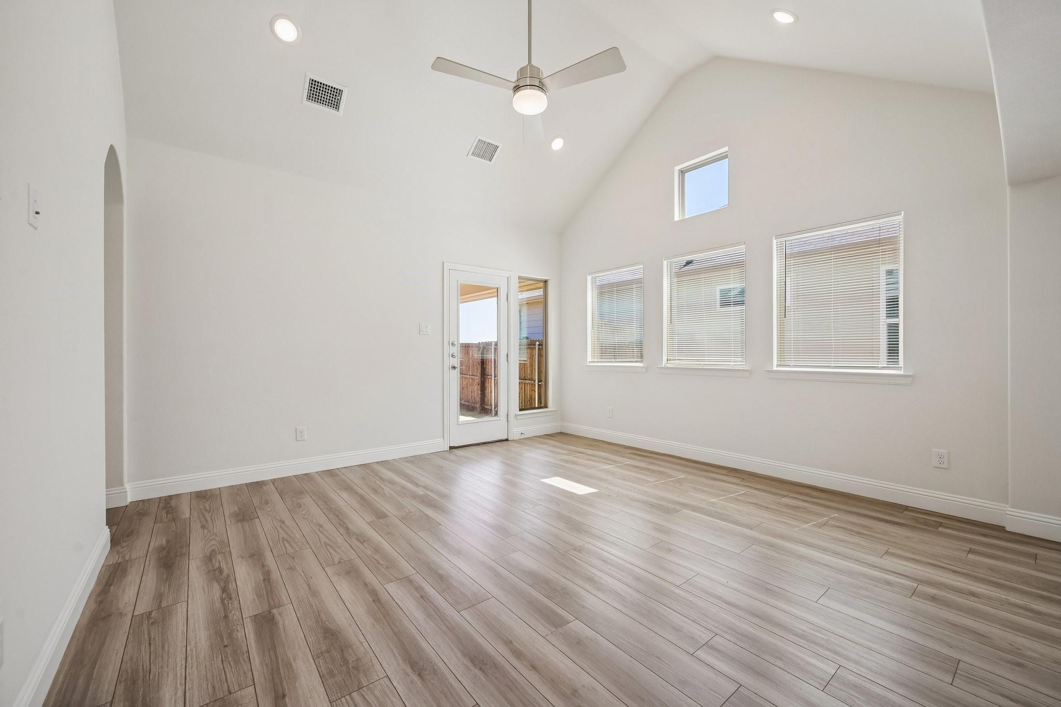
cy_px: 354
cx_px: 530
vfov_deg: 81.2
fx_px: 413
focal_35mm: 14
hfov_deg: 104.3
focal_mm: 14
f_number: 9
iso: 250
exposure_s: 1/160
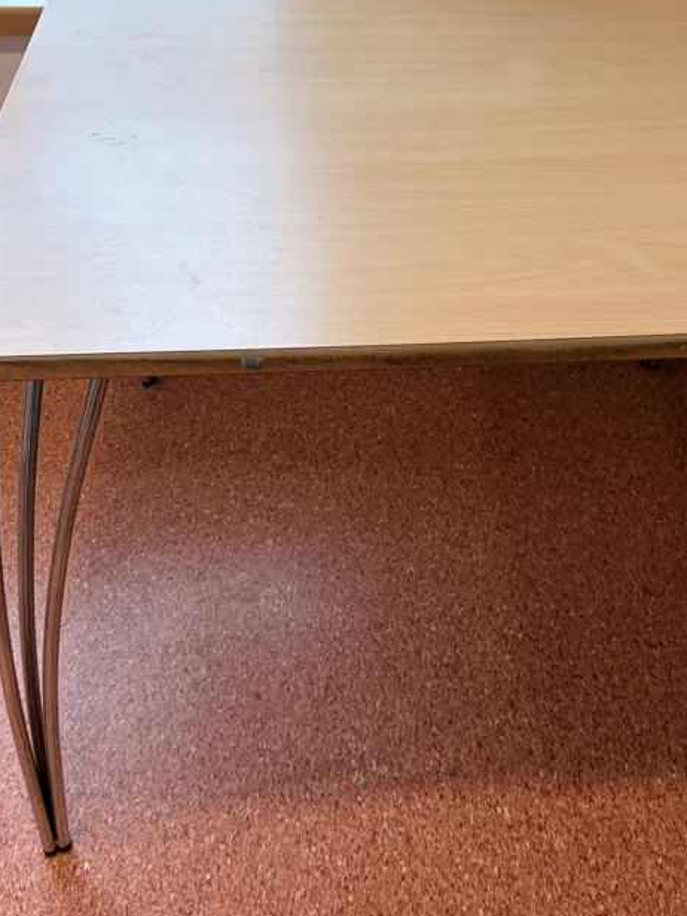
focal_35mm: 45
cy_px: 423
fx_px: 1191
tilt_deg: -39.5
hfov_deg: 32.1
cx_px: 413
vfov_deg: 42.0
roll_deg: +0.2
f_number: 1.6
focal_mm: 5.96
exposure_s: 1/100
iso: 64
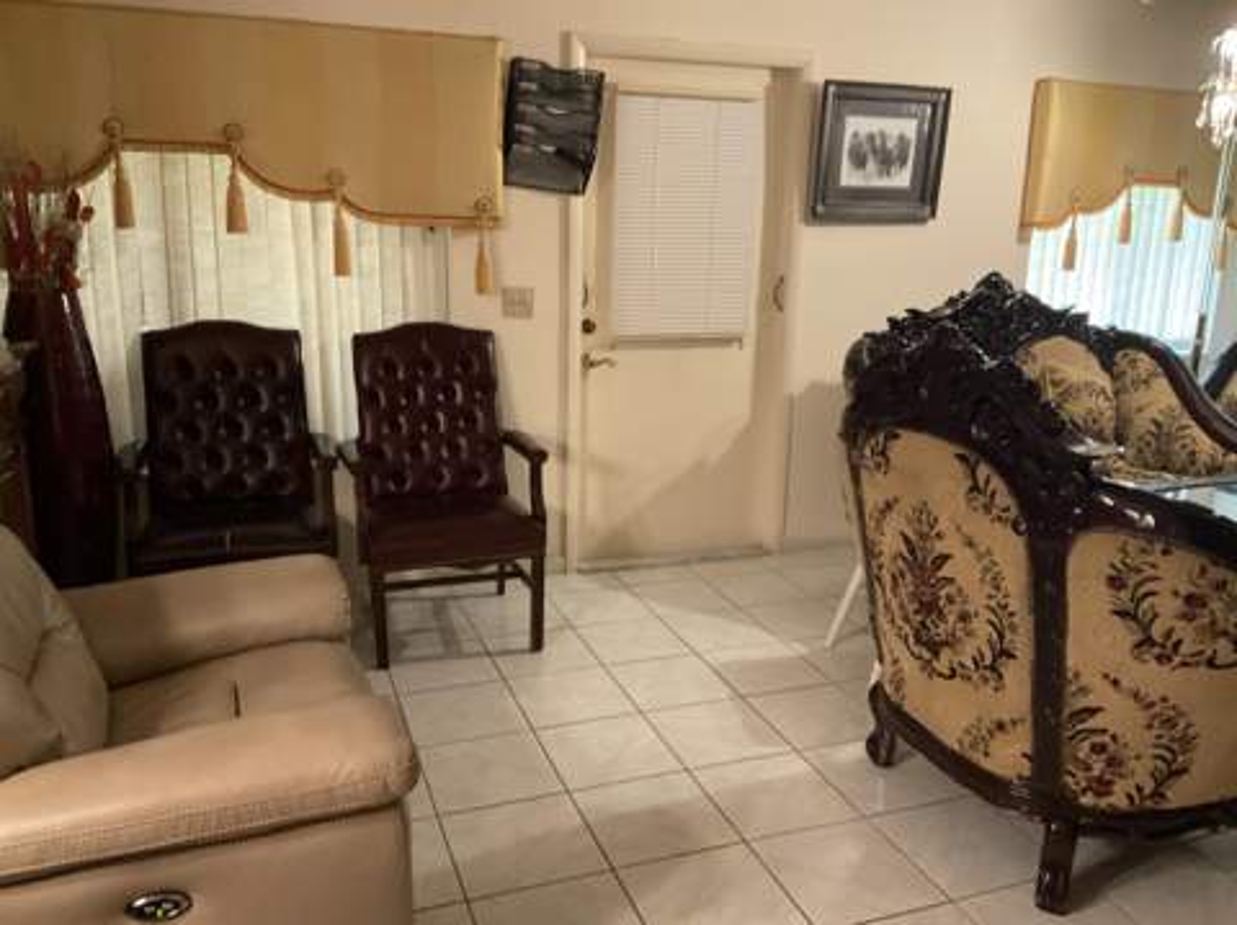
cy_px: 462
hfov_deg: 61.7
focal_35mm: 29
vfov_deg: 48.2
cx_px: 618
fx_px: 1035
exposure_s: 1/30
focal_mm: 3
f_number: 1.8
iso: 320
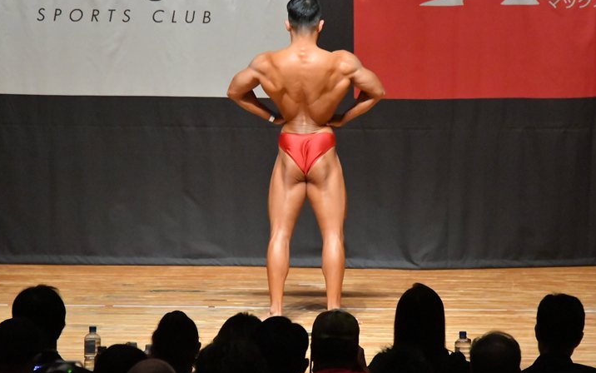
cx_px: 290
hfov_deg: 7.5
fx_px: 4566
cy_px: 198
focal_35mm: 281
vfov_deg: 4.7
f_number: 5.6
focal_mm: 170
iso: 16000
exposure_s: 1/400
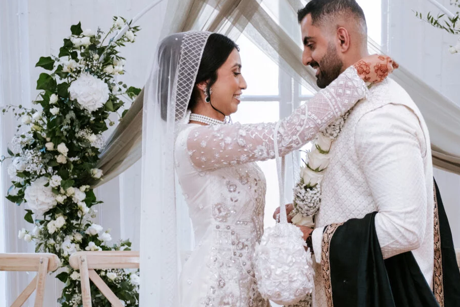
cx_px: 290
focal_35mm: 54
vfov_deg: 25.1
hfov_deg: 36.6
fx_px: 690
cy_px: 144
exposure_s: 1/320
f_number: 2.8
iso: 320
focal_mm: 25.7
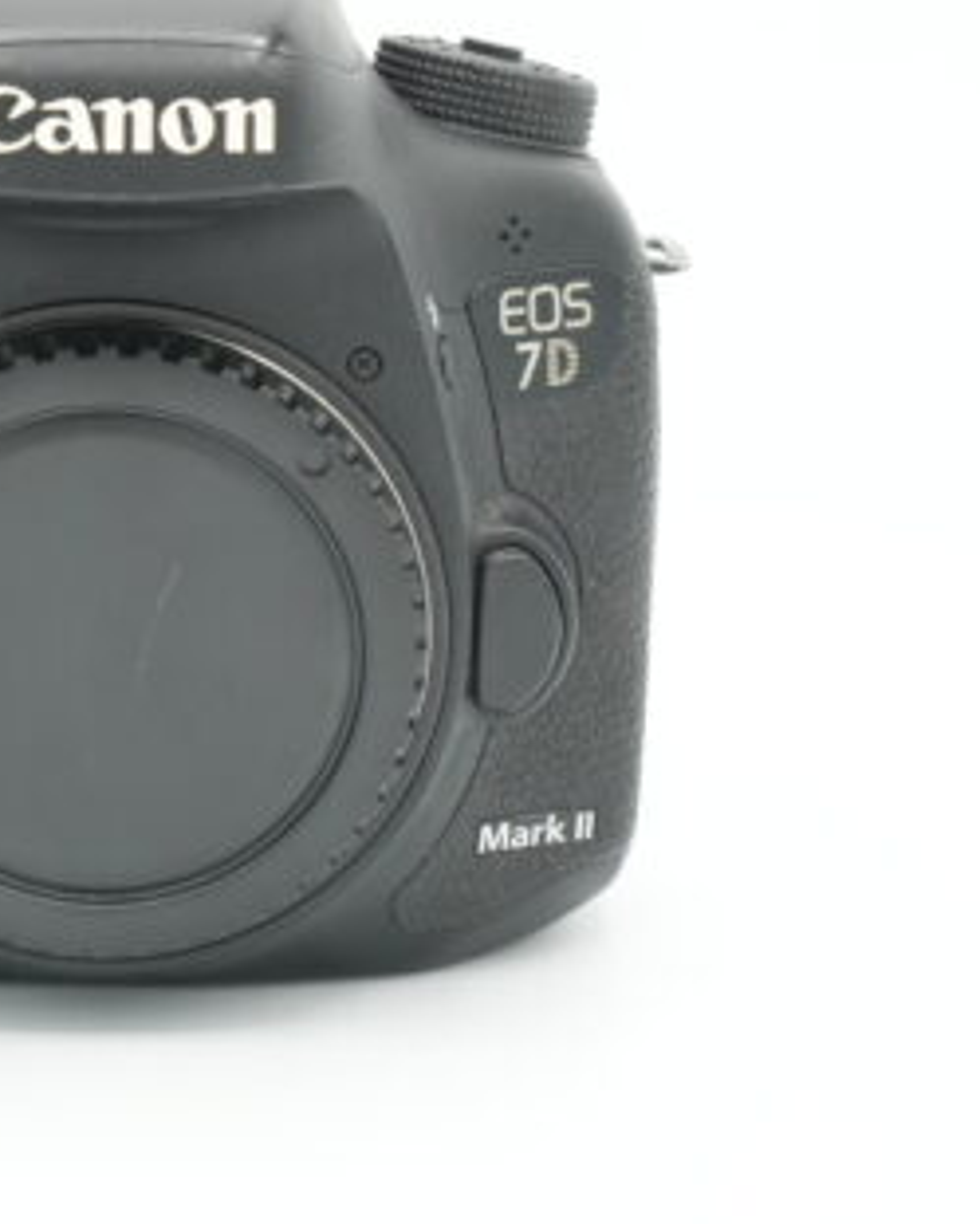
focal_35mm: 114
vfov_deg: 16.8
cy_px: 492
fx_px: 4131
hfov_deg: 13.3
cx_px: -16
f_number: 14
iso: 1000
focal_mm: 42
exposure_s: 1/100
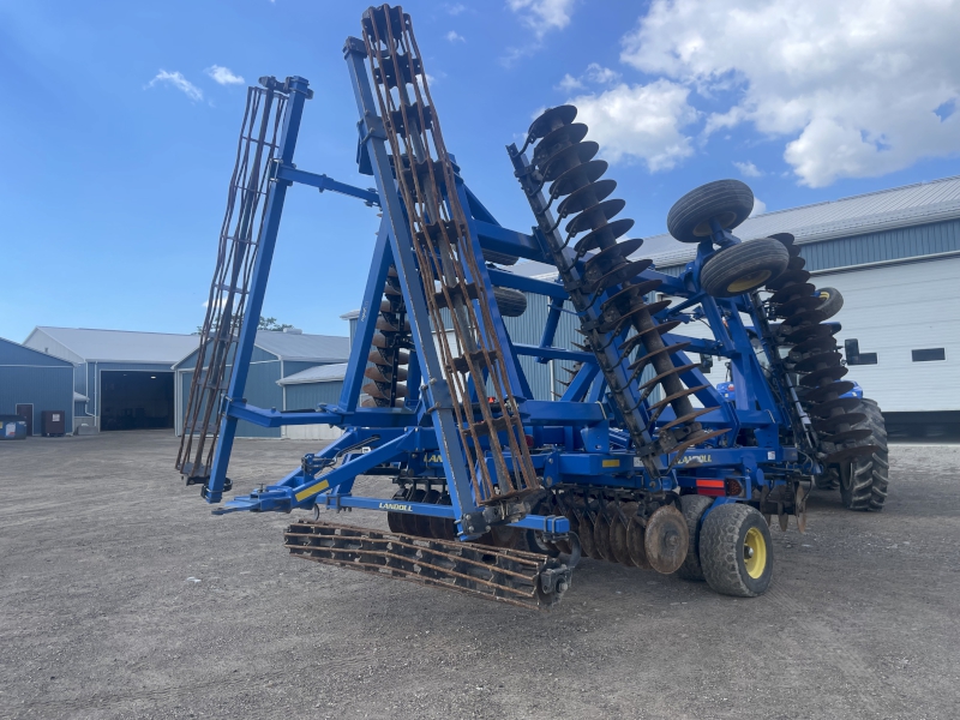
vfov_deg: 53.1
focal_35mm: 26
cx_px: 480
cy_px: 360
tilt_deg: +5.4
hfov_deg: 67.3
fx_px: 721
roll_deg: +2.4
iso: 32
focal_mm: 4.2
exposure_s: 1/2212
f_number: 1.6
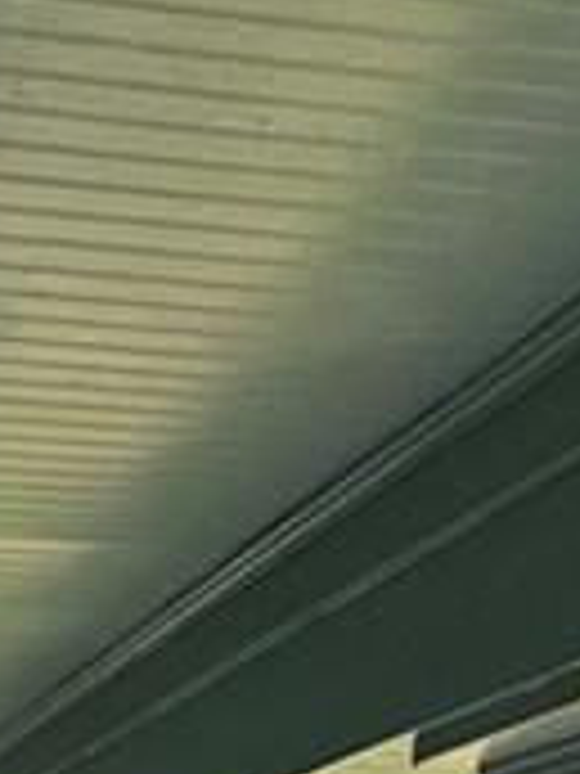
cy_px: 1274
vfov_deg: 23.4
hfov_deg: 20.7
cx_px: -337
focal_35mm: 58
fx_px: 1296
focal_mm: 2.2
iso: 50
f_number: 2.2
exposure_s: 1/360
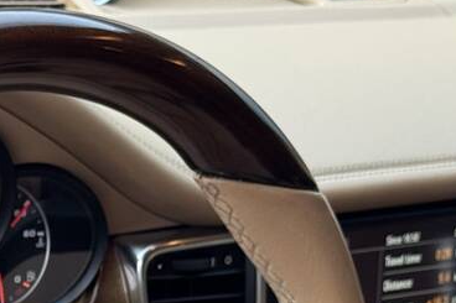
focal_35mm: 163
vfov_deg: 8.2
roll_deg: -8.7
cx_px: -93
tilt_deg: -27.7
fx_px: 2064
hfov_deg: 12.3
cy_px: 521
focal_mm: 6.76
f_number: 1.78
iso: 100
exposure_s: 1/83
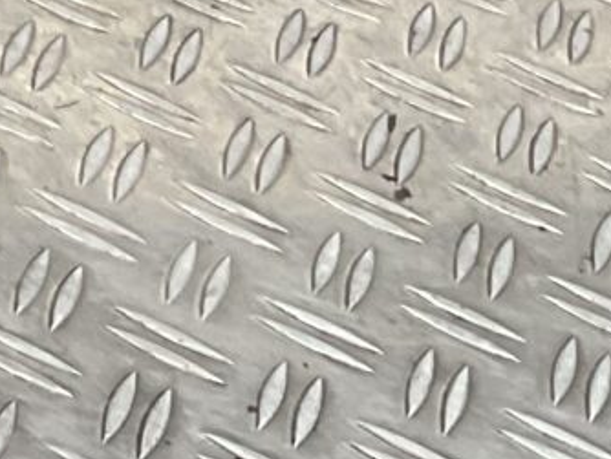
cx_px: -1103
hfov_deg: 7.9
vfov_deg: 6.3
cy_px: -719
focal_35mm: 222
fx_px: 3921
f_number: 1.8
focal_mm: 3
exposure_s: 1/120
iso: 50
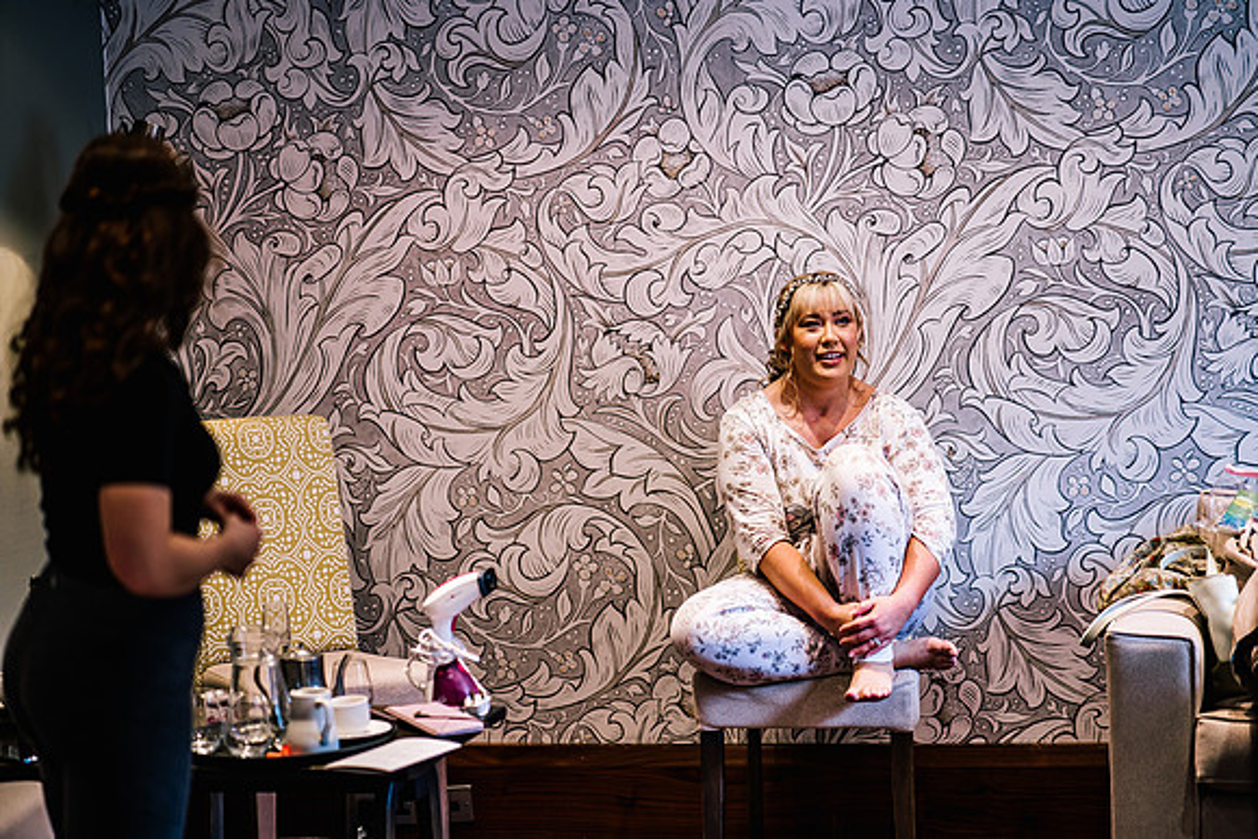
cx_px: 629
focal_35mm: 85
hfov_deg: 23.9
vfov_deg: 16.1
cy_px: 420
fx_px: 2971
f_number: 1.4
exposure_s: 1/250
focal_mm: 85
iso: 500
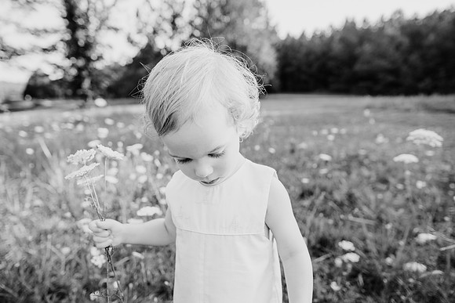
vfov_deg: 53.2
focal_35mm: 24
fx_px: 303
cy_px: 152
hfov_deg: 73.7
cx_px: 228
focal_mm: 24
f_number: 2.8
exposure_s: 1/800
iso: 160
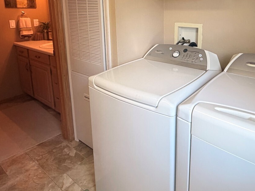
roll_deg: +0.4
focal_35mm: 27
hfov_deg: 64.1
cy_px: 45
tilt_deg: -10.0
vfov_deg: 49.1
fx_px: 199
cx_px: 164
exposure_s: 1/120
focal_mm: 2.22
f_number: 2.2
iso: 250
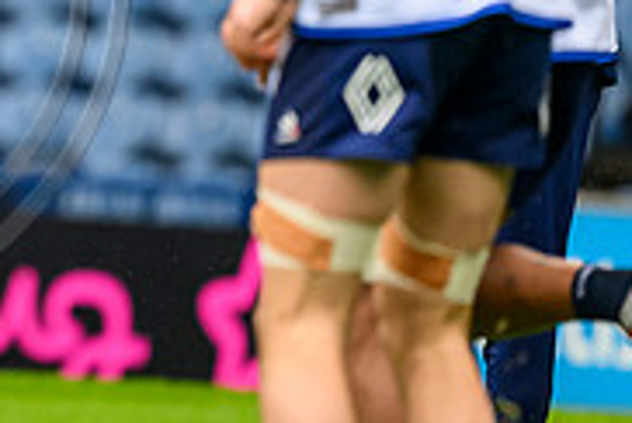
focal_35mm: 1274
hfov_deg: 1.6
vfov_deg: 1.1
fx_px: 22402
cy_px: -29
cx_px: -229
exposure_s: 1/1600
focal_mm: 400
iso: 2500
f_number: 2.8
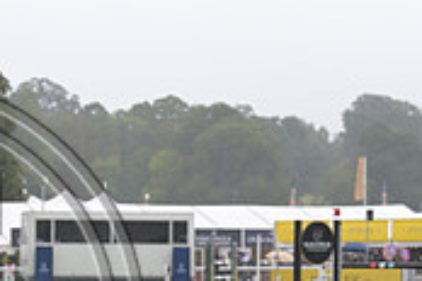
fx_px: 2743
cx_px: -133
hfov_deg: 8.7
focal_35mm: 234
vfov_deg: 5.9
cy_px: 292
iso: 640
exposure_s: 1/800
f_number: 5.6
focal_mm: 70
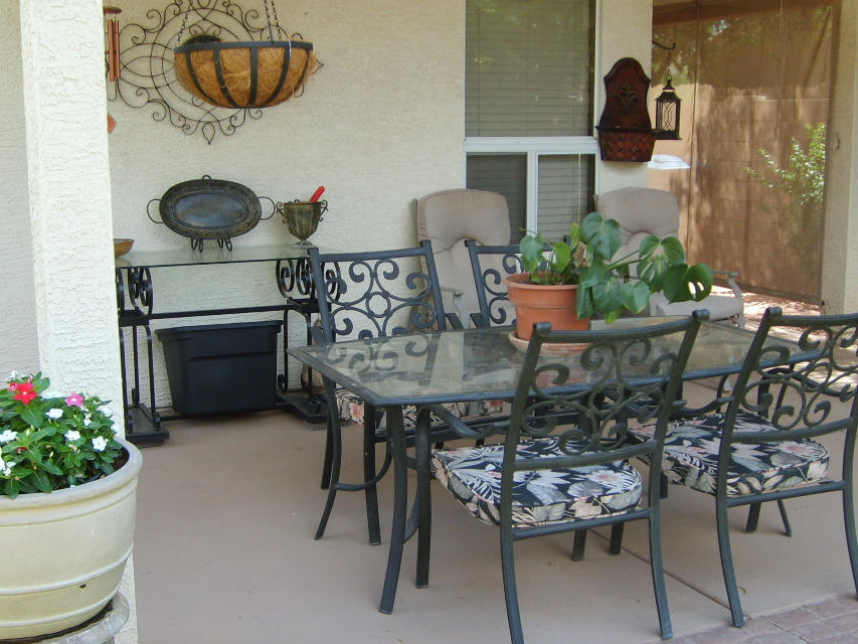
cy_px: 330
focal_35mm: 42
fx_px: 1041
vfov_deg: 34.4
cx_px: 388
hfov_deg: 44.7
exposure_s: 1/180
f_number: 2.8
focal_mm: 5.8
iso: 50
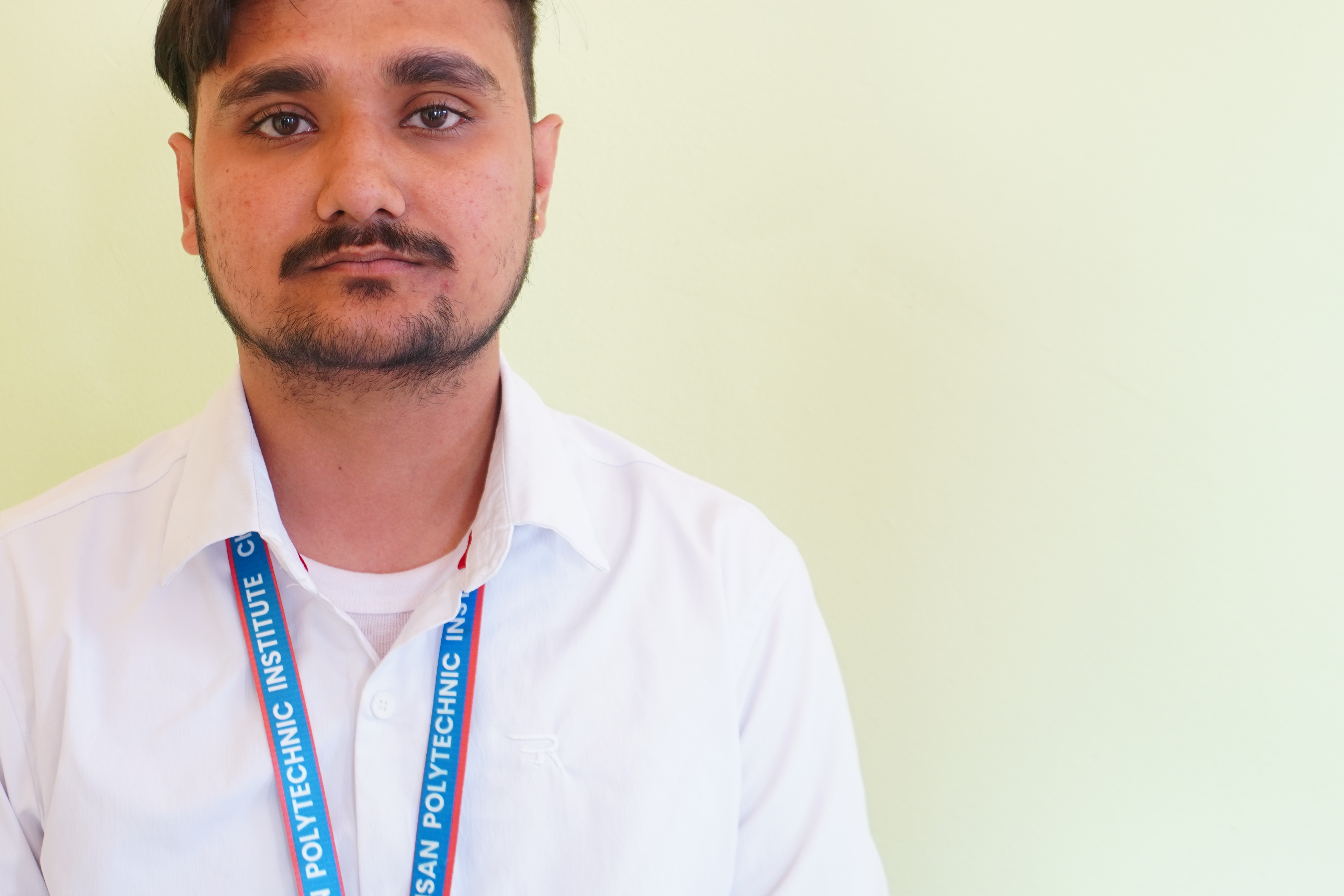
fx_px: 1717
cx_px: 332
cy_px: 293
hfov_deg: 41.5
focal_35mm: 46
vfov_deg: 29.0
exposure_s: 1/30
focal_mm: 20
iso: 250
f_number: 4
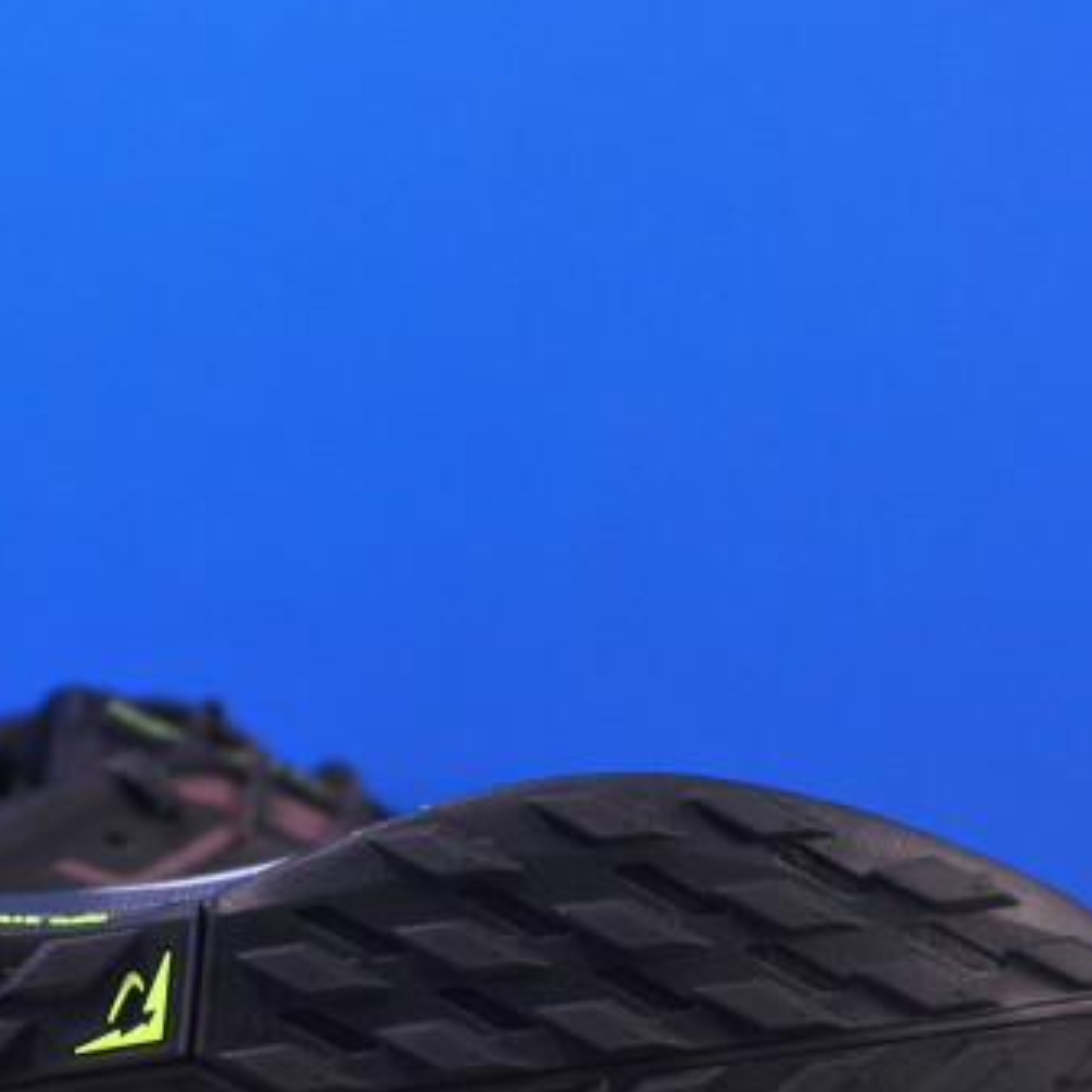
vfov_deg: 11.5
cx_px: 258
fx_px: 5425
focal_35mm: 152
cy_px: 784
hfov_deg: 11.5
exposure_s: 1/320
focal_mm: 50
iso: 250
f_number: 2.5
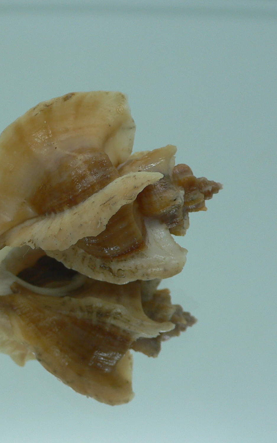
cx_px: 61
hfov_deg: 25.5
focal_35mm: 50
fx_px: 604
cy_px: 224
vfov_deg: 40.3
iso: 80
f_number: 2.8
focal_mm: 4.6
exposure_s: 1/60
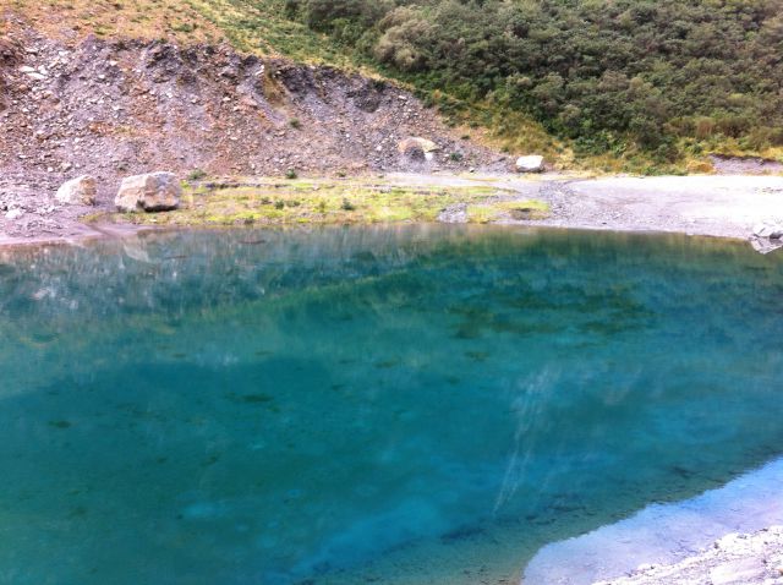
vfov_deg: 40.6
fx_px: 790
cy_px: 292
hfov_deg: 52.7
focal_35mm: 35
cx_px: 392
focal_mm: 3.85
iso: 80
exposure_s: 1/136
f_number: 2.8
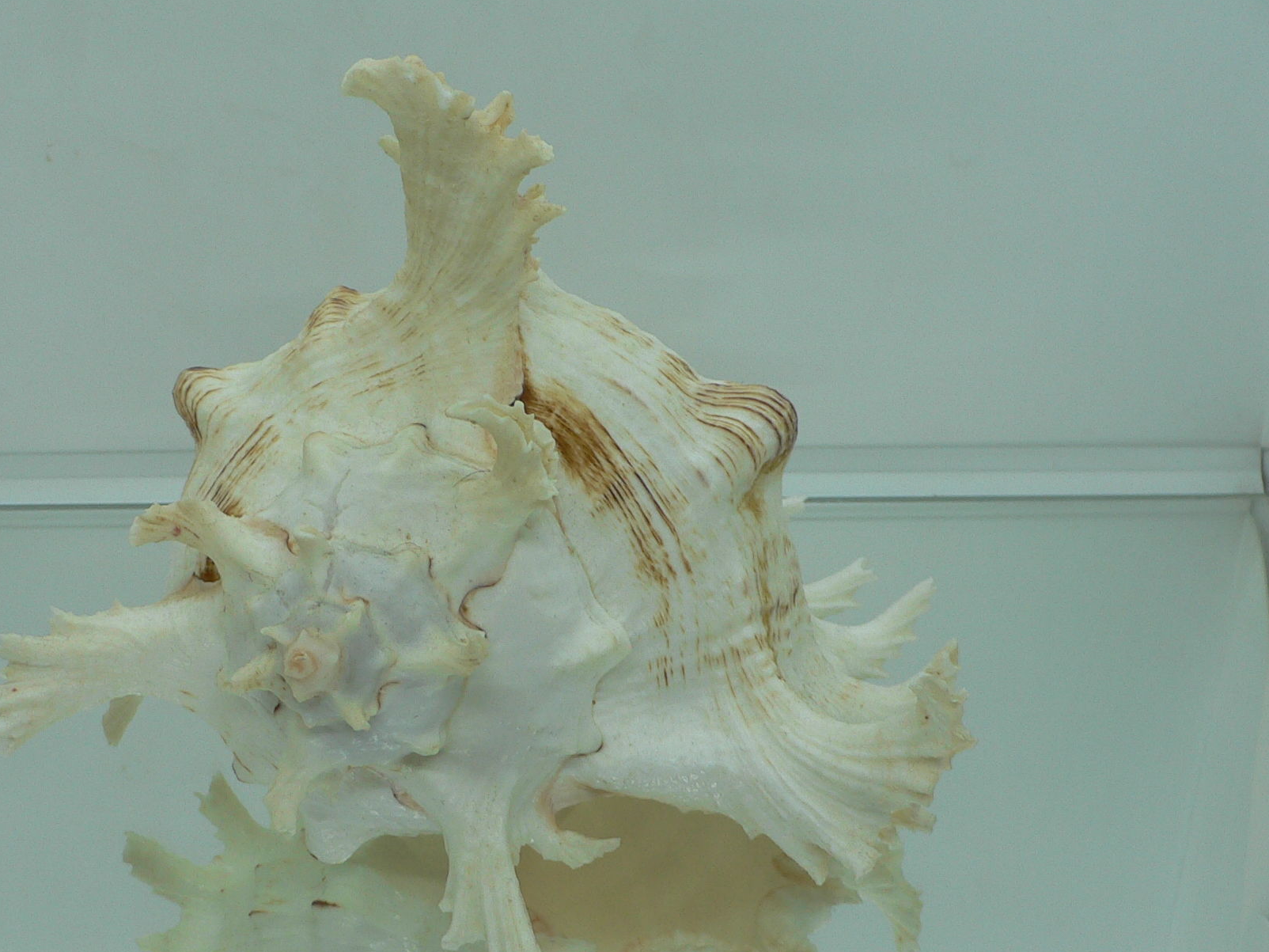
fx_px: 1613
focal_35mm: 44
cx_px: 540
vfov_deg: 32.8
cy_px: 529
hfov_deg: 42.8
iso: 80
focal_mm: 4.6
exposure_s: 1/60
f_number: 2.8
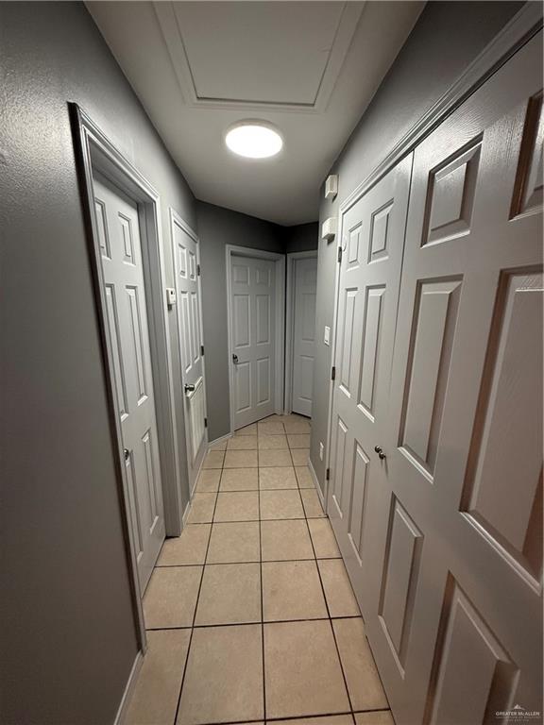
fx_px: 293
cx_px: 272
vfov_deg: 102.1
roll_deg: -0.7
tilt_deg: -10.8
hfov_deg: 85.7
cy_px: 362
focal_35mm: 14
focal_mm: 2.22
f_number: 2.2
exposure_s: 1/120
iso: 320
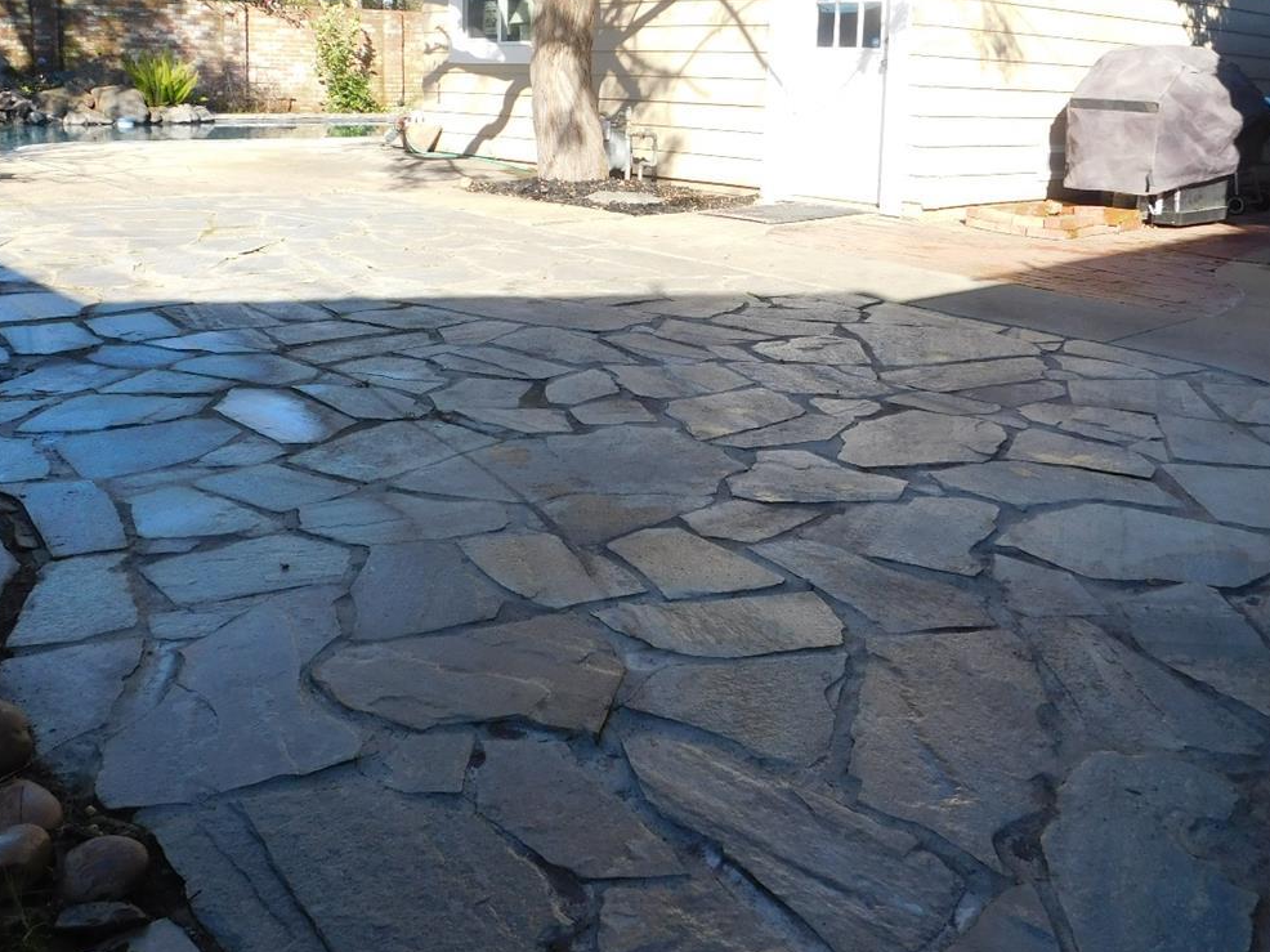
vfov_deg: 39.9
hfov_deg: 52.6
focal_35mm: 35
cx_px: 607
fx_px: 1284
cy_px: 280
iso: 125
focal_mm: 4
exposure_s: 1/640
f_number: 3
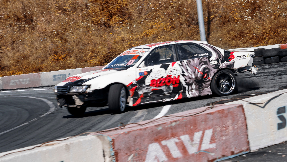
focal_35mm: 141
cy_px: 81
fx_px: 1076
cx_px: 144
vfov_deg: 8.6
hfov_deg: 15.2
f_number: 11
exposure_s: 1/100
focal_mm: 90
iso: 100
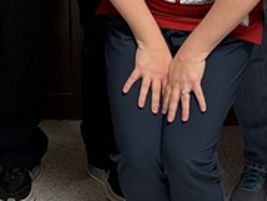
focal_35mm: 136
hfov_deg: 14.3
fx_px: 1050
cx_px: -1
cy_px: -47
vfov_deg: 10.7
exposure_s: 1/62
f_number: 1.8
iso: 320
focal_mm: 6.93
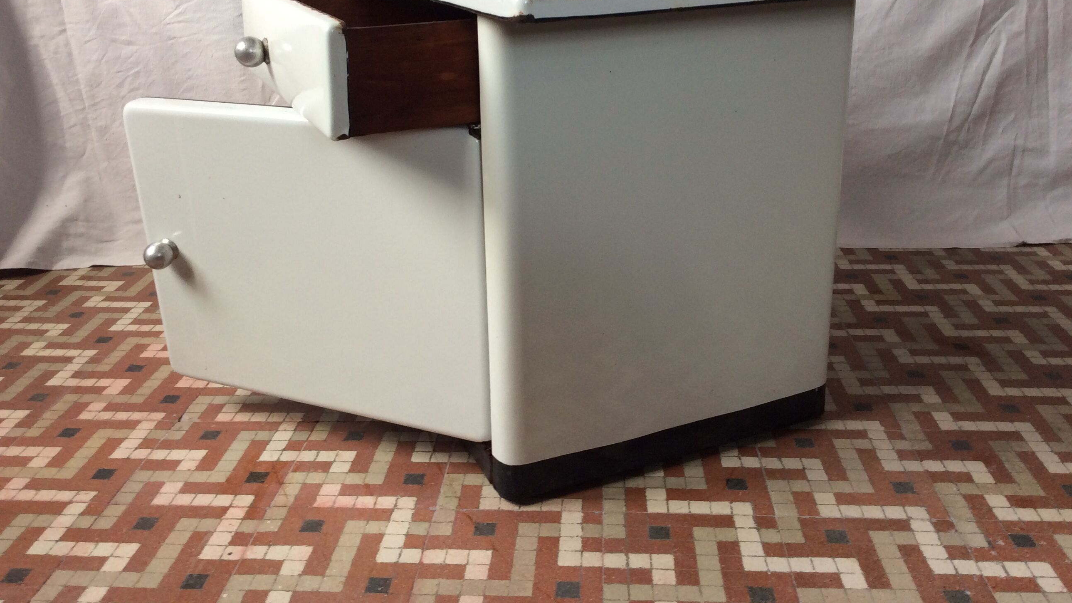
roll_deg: +2.6
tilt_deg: -18.8
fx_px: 995
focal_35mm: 35
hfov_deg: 56.6
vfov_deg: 33.4
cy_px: 204
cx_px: 538
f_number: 2.4
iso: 32
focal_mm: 3.3
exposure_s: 1/25
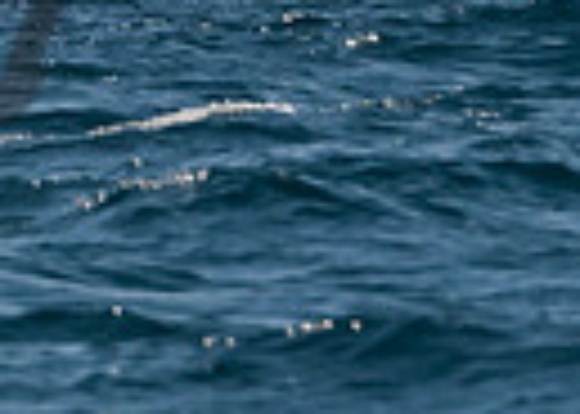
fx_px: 26013
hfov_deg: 1.3
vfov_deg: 0.9
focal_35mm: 1580
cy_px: -295
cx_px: -376
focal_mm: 200
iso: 640
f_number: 9
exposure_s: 1/640
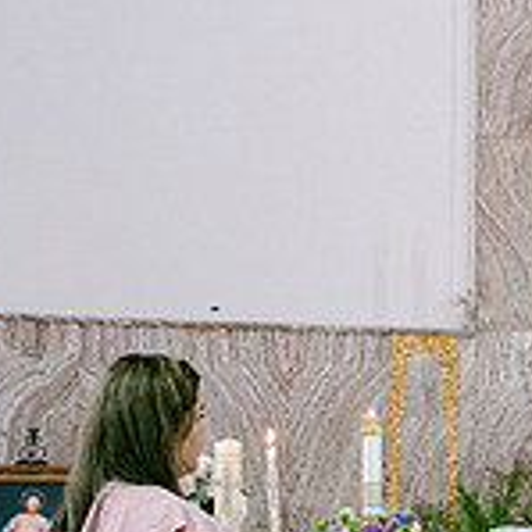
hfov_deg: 11.4
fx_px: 2521
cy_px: 225
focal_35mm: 145
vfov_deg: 12.0
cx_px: 871
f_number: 8
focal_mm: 44
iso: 5000
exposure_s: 1/125
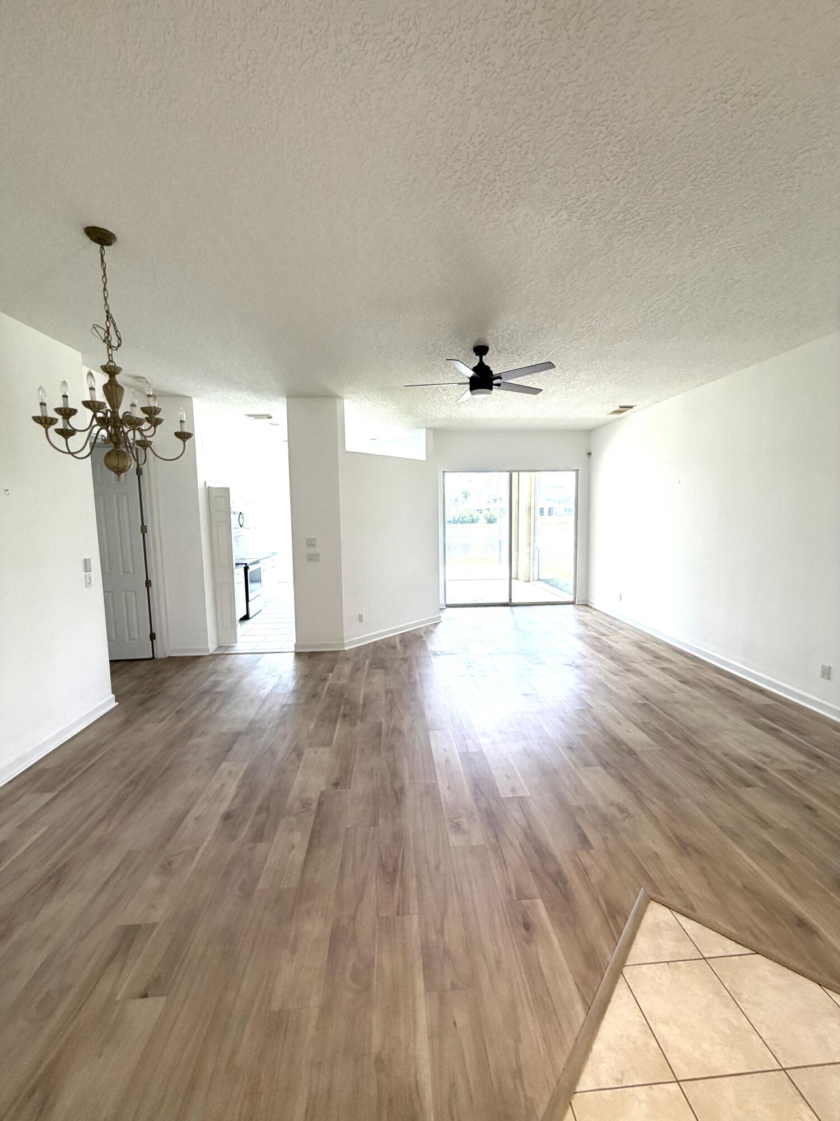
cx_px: 420
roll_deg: +0.7
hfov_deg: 85.7
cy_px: 560
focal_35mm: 14
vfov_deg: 102.1
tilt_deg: -6.5
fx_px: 453
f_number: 2.2
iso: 125
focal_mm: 2.22
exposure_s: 1/120
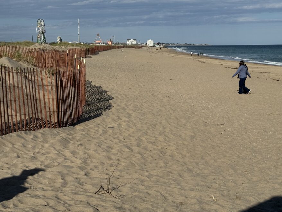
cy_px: 98
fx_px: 456
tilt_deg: -6.9
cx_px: 144
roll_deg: +0.0
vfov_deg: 26.1
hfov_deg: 34.4
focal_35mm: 56
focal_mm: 6.76
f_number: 1.78
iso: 64
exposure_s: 1/9009
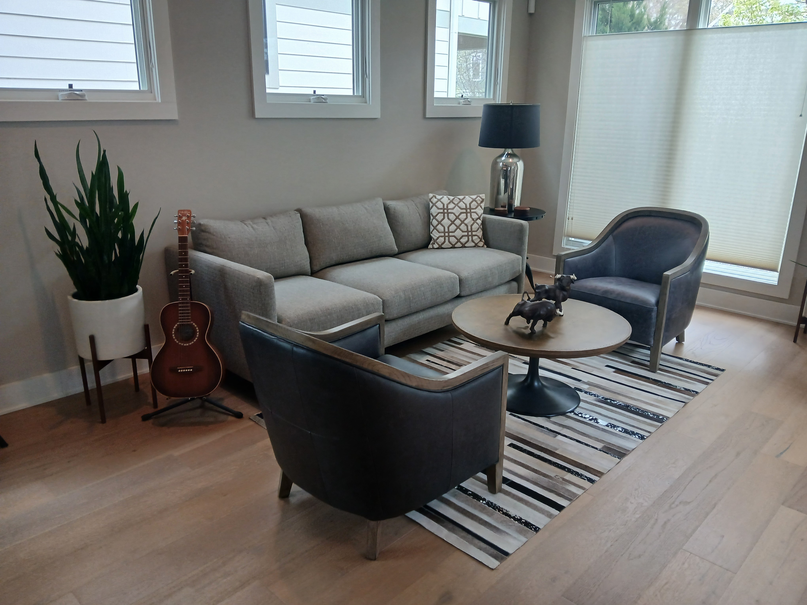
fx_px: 606
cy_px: 302
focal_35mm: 26
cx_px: 404
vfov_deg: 53.1
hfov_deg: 67.3
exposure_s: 1/60
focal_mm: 3.98
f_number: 1.8
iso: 160
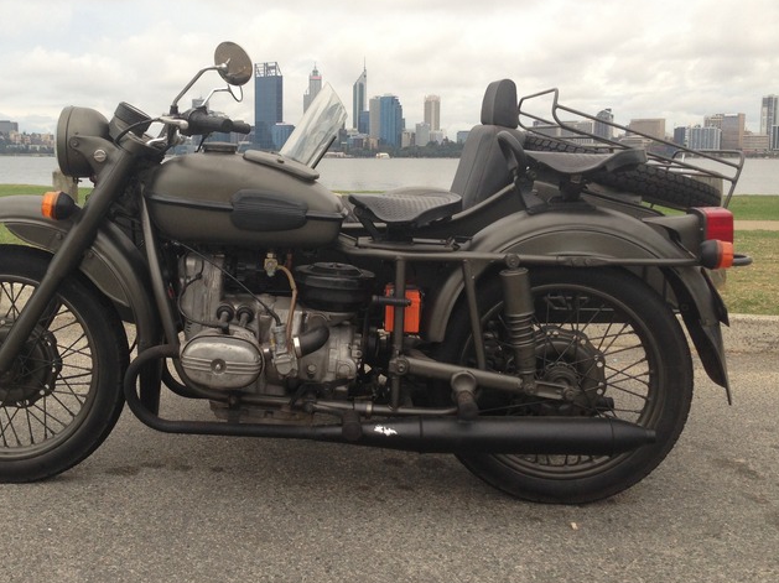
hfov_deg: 44.4
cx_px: 287
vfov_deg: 34.2
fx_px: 945
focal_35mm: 42
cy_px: 235
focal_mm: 4.13
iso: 50
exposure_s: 1/60
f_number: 2.4
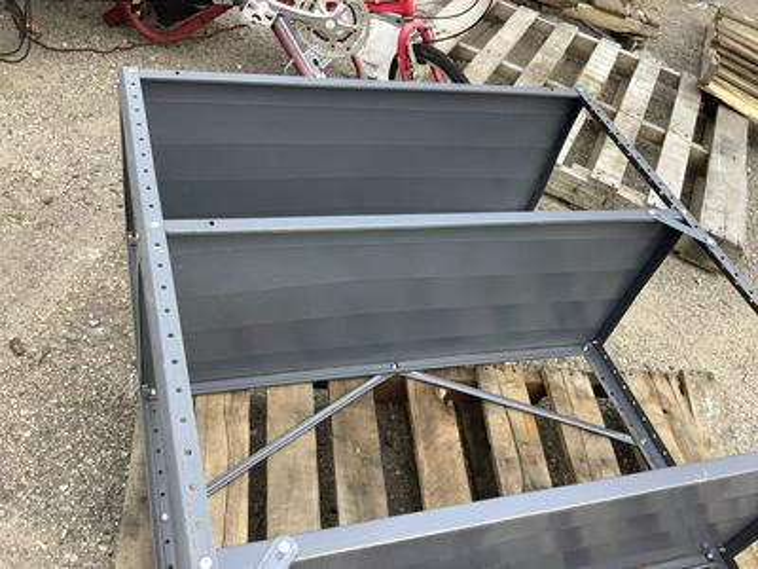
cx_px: 379
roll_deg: -14.1
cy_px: 284
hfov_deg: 58.4
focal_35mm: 31
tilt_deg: -42.8
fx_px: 679
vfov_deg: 45.4
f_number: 2.4
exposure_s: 1/251
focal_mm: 3.3
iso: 25
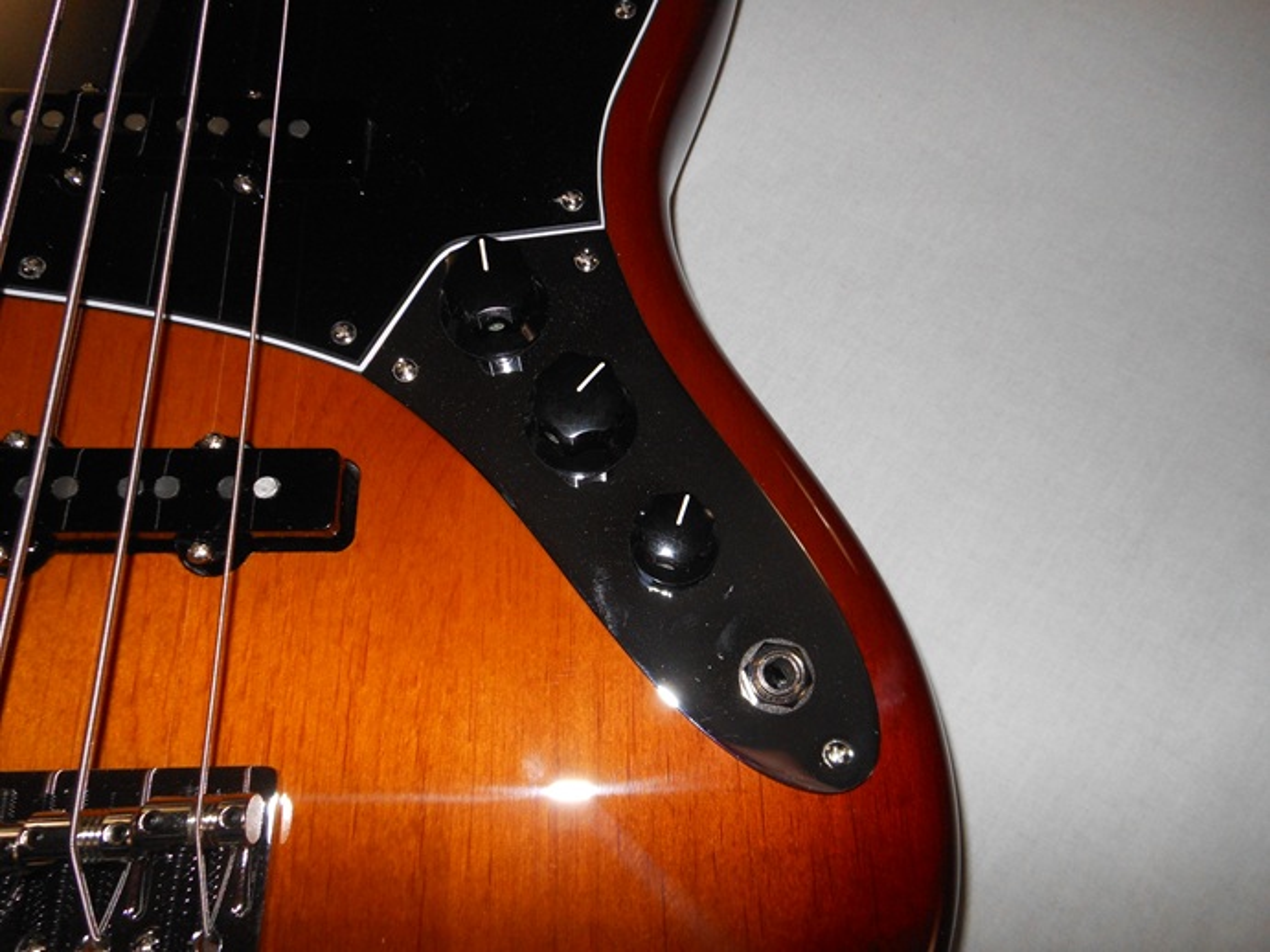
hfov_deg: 69.4
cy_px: 476
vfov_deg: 54.9
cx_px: 635
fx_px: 917
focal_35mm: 25
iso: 200
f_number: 10.2
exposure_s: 1/25
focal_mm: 4.5
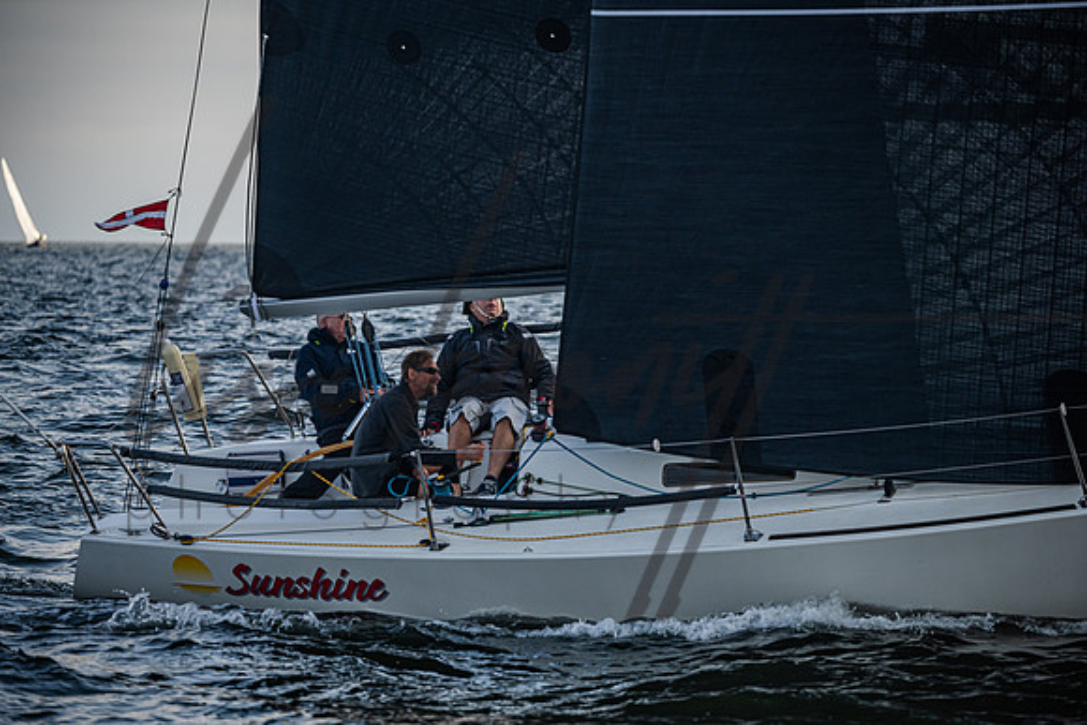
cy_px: 362
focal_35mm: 240
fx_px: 7248
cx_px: 544
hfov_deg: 8.6
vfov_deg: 5.7
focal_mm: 240
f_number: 5.6
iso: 400
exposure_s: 1/1600
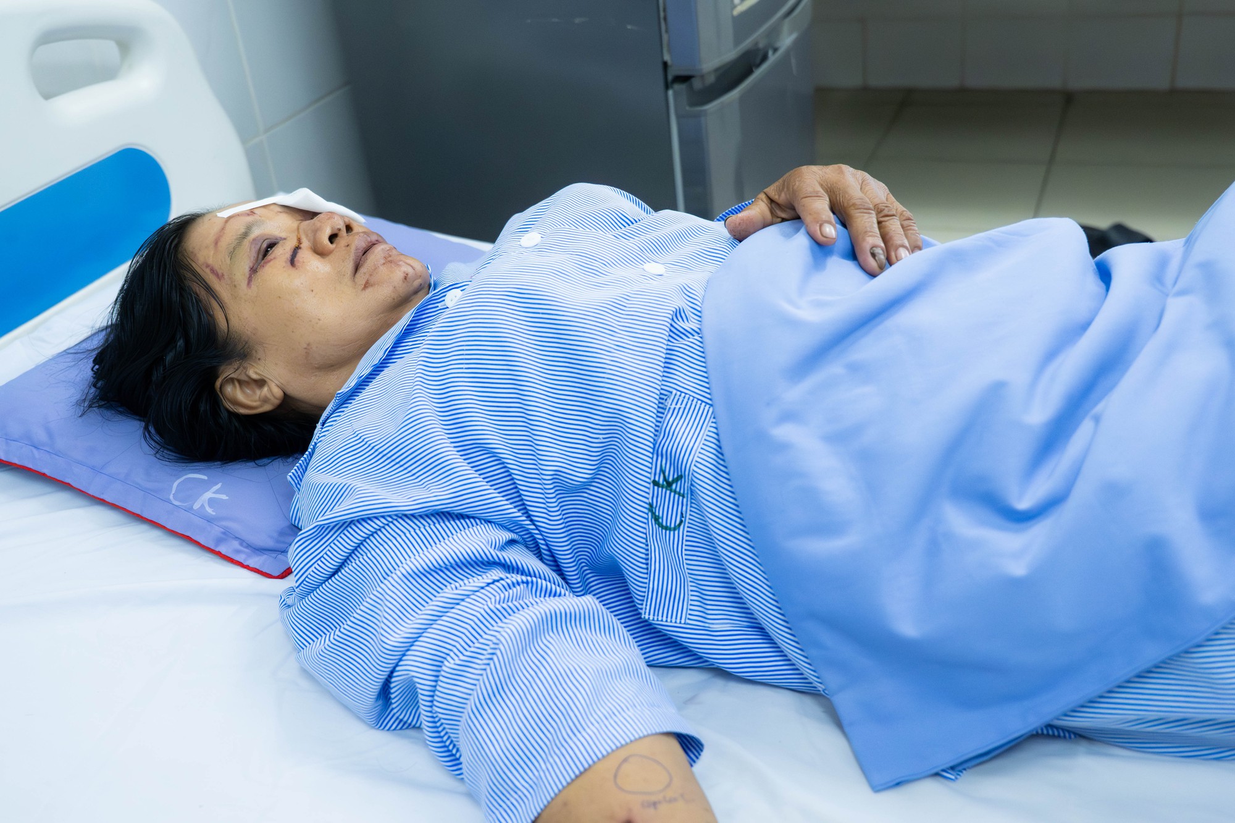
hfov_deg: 50.7
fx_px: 1303
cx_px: 618
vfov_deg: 35.0
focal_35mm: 38
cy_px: 412
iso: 5000
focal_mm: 25.5
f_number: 3.2
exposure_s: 1/320
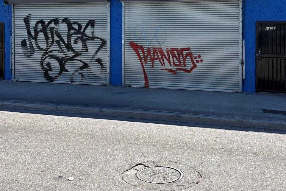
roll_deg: -0.1
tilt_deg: -0.3
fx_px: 358
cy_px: 30
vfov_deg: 29.0
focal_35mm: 45
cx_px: 143
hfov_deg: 43.6
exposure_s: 1/2141
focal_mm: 5.96
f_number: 1.6
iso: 50
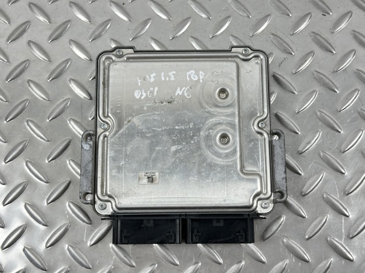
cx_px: 182
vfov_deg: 30.2
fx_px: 506
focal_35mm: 48
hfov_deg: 39.7
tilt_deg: -77.9
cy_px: 136
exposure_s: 1/50
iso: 64
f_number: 1.78
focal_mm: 6.86
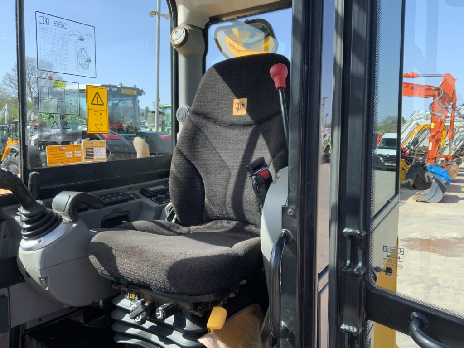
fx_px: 389
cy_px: 174
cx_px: 232
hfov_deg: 61.7
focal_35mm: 29
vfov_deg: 48.2
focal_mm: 3
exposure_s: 1/442
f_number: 1.8
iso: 16
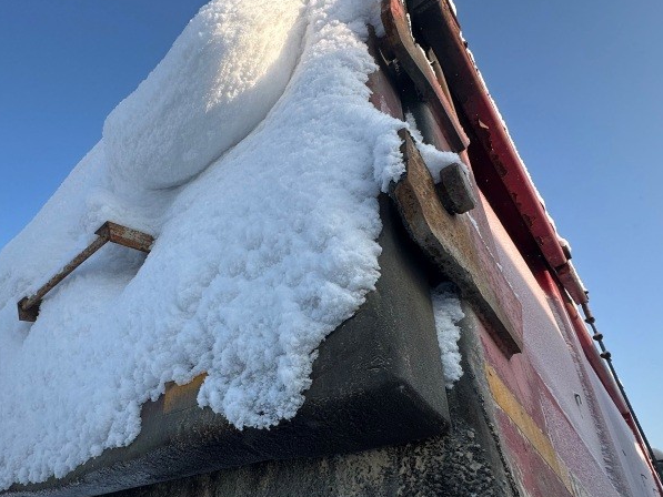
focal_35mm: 24
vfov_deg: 55.6
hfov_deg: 70.3
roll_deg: +1.9
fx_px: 460
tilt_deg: +23.5
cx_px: 243
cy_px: 332
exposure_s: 1/678
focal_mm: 2.22
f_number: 2.2
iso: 40
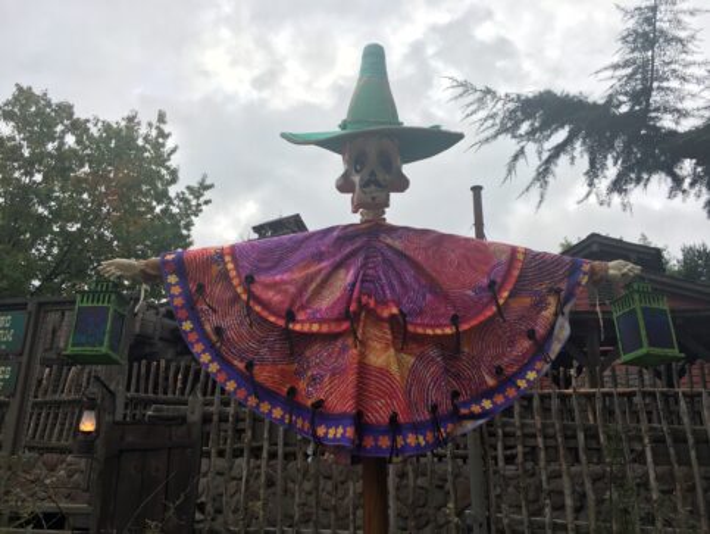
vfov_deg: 48.3
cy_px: 267
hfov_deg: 61.6
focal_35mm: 29
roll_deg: -1.0
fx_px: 595
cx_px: 355
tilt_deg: +23.1
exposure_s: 1/827
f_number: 2.2
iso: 25
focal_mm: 4.15
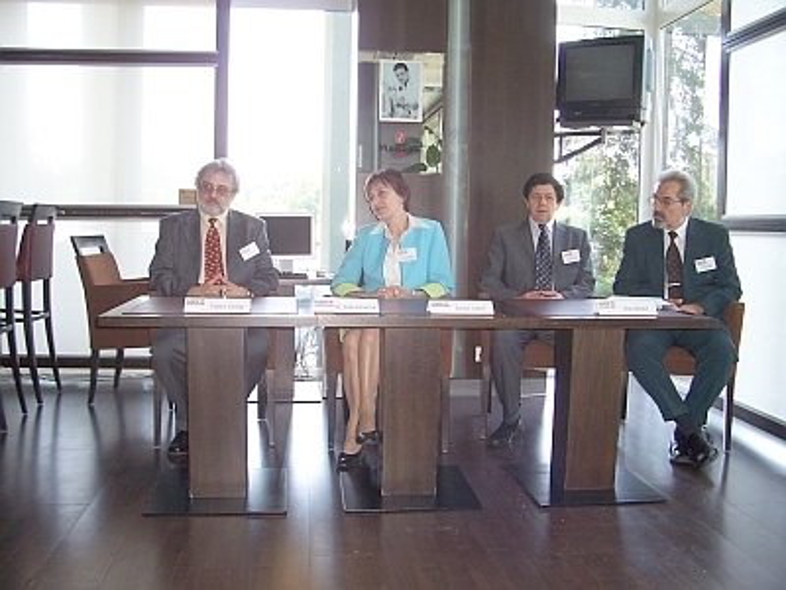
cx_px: 393
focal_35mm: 34
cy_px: 295
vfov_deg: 41.8
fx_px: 772
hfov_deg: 54.0
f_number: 2.7
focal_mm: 5.6
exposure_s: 1/60
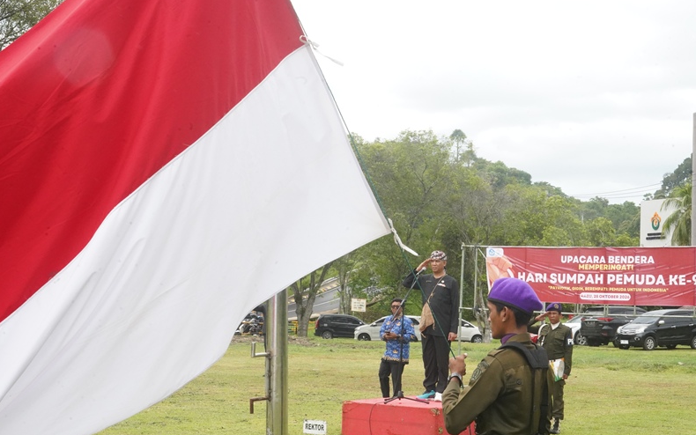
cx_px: 351
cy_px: 225
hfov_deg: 32.0
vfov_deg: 20.3
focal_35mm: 64
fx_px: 1214
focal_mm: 62
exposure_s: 1/640
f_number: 20
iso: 8000
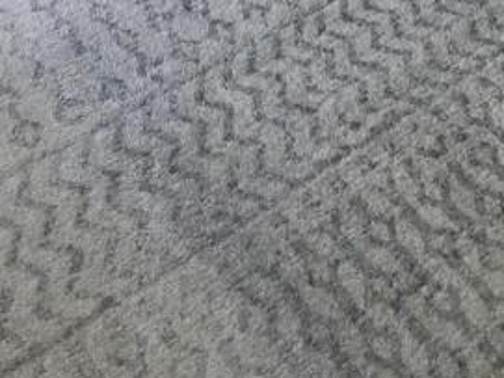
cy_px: -591
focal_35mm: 72
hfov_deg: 27.0
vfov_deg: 13.3
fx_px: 1048
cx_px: 264
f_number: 1.9
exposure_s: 1/60
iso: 250
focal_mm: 2.2
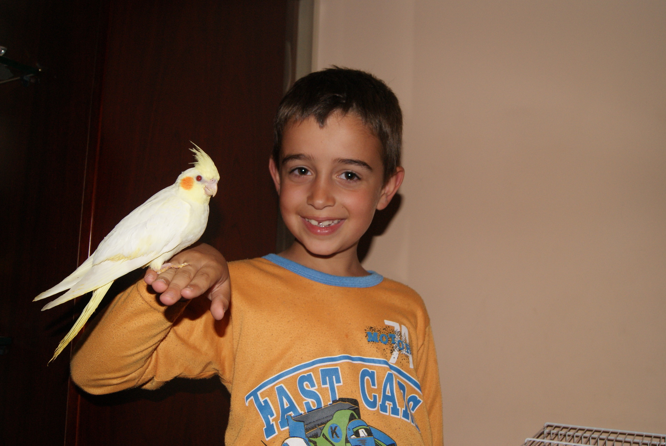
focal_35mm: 36
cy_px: 223
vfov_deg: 37.0
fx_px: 667
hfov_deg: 53.1
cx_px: 333
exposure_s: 1/60
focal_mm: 24
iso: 400
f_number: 5.6
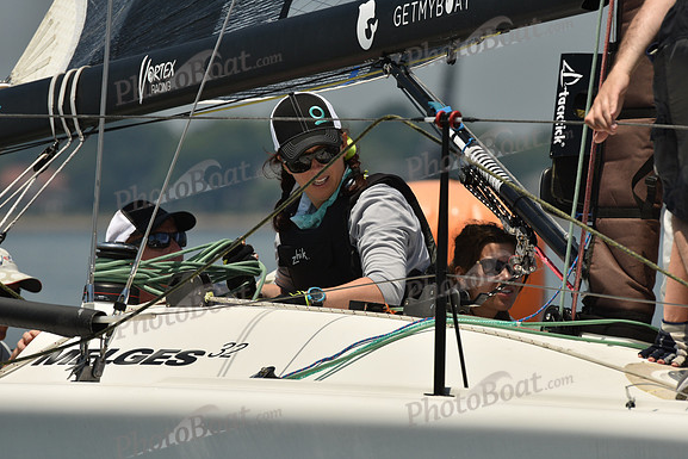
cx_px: 345
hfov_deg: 3.4
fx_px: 11526
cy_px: 230
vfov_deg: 2.3
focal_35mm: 603
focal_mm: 600
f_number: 13
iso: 320
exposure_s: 1/1000
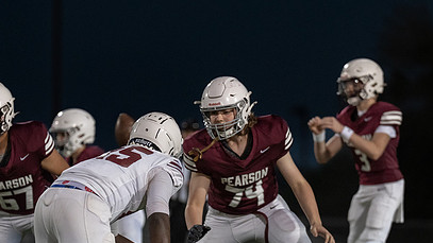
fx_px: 4731
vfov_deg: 2.9
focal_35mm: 412
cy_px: 216
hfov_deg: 5.2
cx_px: 218
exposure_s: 1/1000
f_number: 2.8
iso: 1250
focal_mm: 200
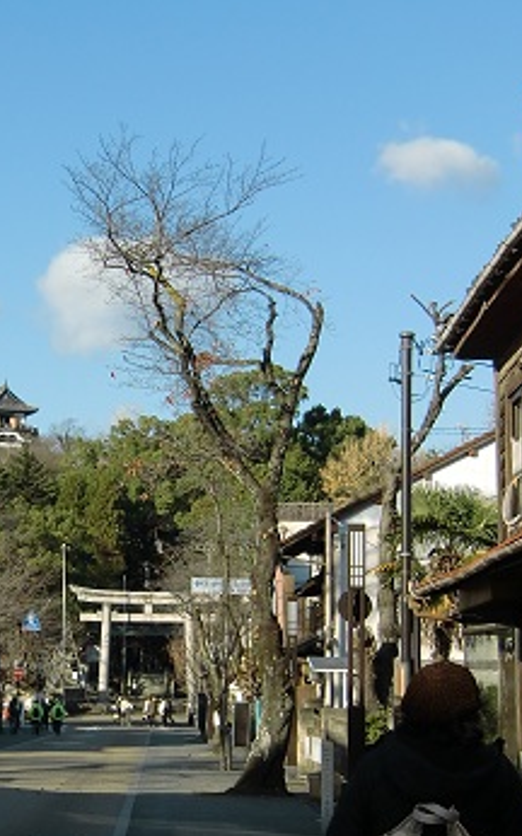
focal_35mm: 94
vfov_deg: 22.1
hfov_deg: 13.7
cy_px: 516
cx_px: 22
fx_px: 2141
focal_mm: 8.4
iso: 64
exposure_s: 1/500
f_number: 4
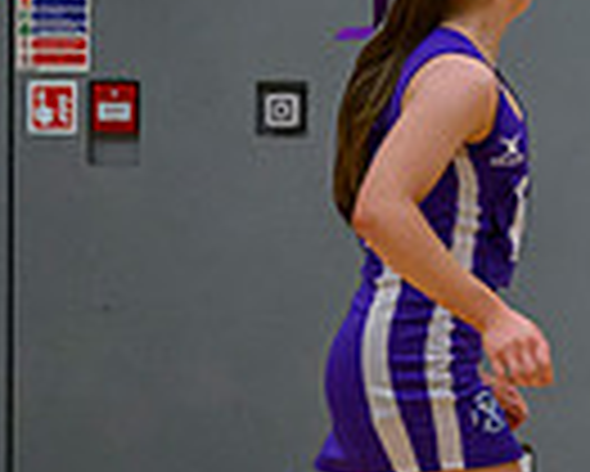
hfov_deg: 1.9
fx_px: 17632
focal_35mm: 1009
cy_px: -38
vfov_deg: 1.5
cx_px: 1559
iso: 5000
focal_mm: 200
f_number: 2.8
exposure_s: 1/1000
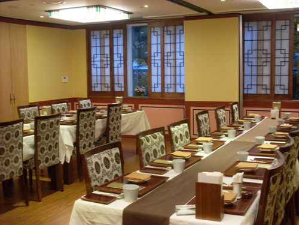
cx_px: 150
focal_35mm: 49
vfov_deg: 29.7
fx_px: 423
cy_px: 112
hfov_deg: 38.9
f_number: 3.5
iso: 200
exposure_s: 1/10
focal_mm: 8.1
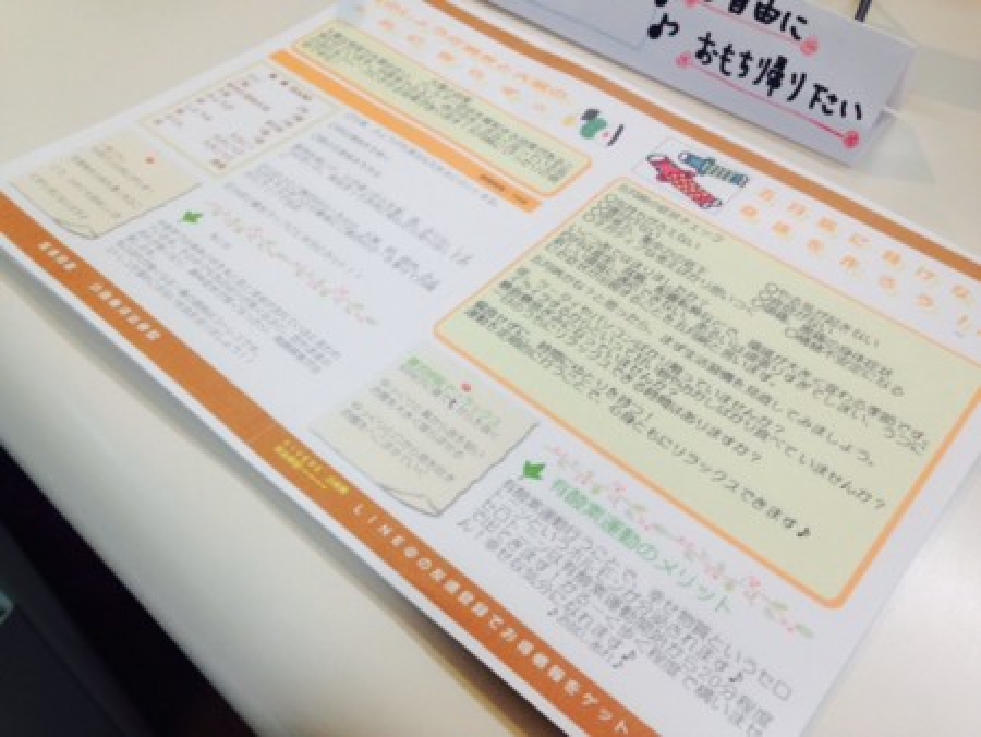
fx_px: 936
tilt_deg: -50.8
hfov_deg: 55.3
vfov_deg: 43.0
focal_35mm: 33
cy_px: 368
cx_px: 490
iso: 50
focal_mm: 4.12
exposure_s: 1/24
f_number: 2.4
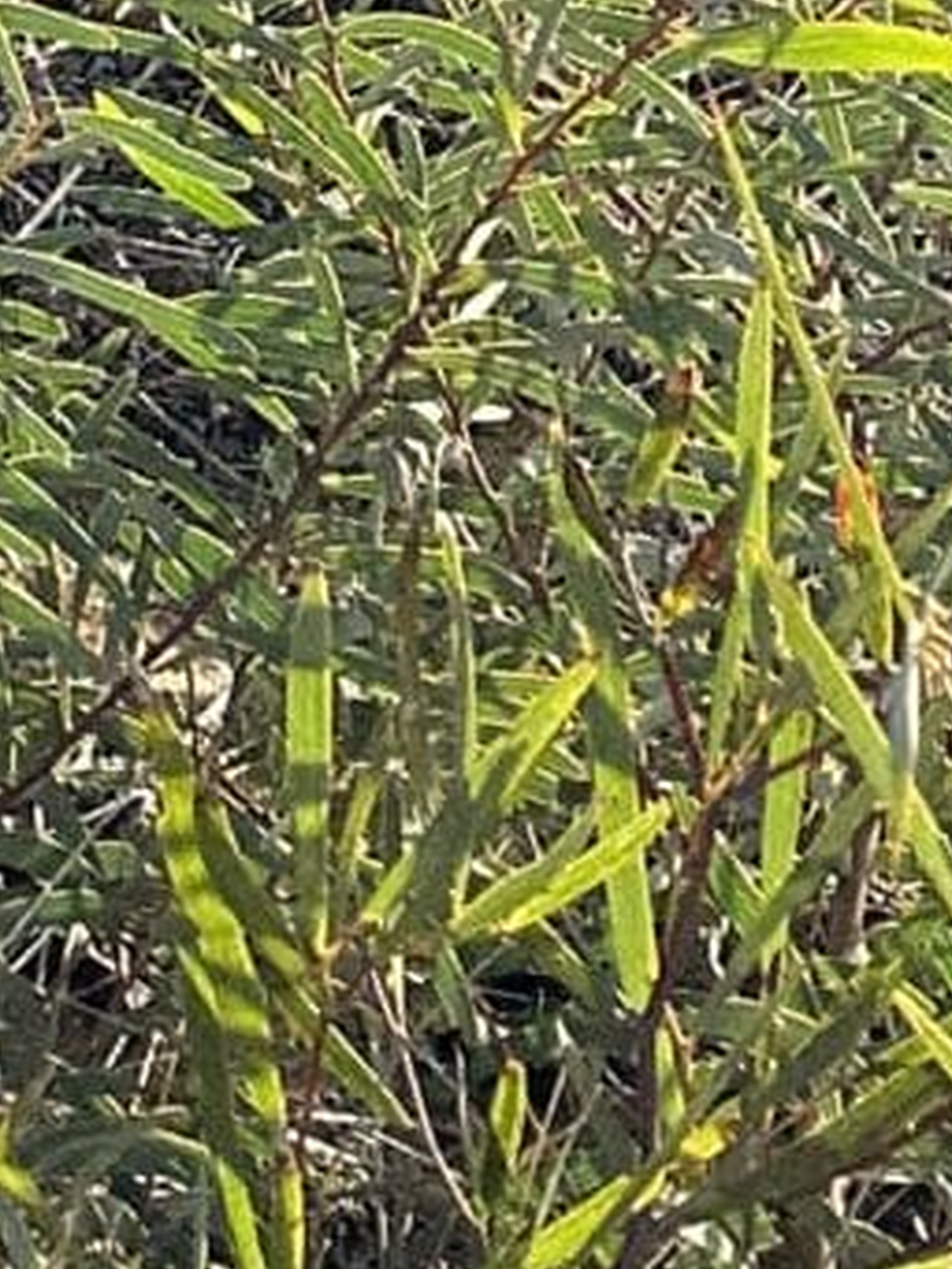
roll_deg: +0.1
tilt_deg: -13.3
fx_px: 6596
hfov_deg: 7.0
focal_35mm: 180
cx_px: -2324
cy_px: -2594
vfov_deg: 8.9
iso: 80
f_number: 1.78
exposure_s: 1/2203
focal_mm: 6.86
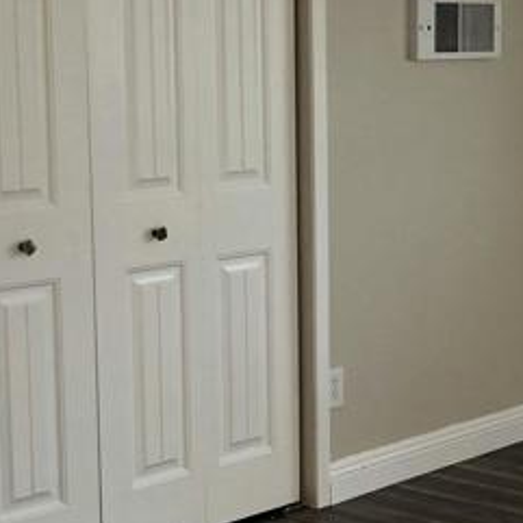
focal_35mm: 105
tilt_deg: -11.7
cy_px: 399
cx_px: 618
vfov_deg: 16.5
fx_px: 1795
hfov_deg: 16.0
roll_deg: -2.0
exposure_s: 1/120
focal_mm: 4
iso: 32
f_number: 1.8
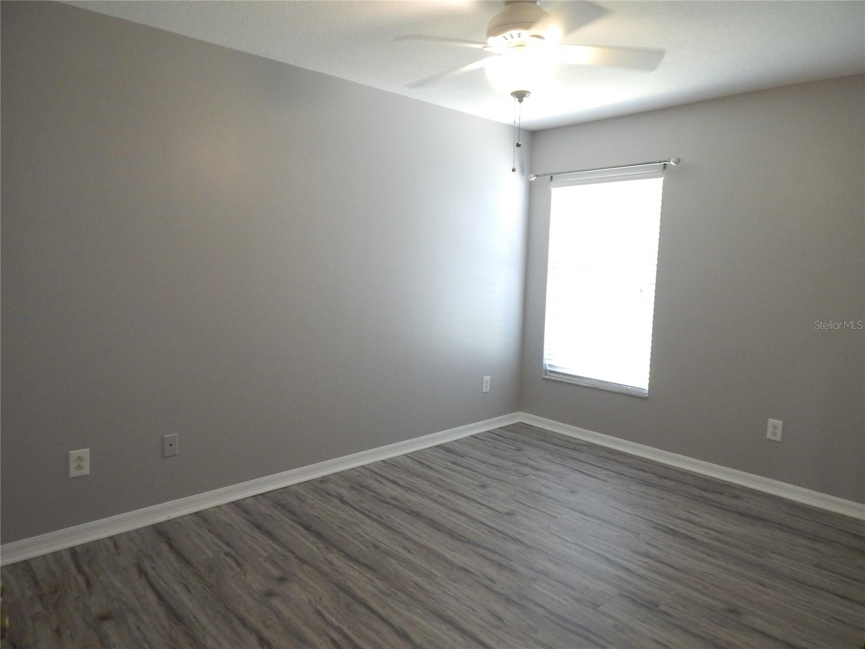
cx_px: 432
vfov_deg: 61.1
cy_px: 324
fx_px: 550
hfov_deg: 76.4
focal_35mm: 22
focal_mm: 4
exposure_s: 1/30
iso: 400
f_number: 3
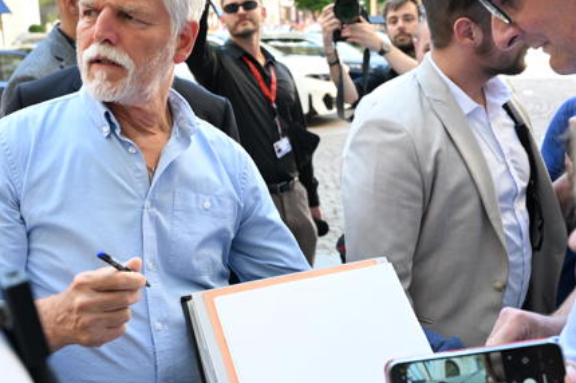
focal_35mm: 54
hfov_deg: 36.9
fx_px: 860
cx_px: 224
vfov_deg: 25.1
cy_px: 193
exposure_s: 1/250
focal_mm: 33.5
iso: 1250
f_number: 5
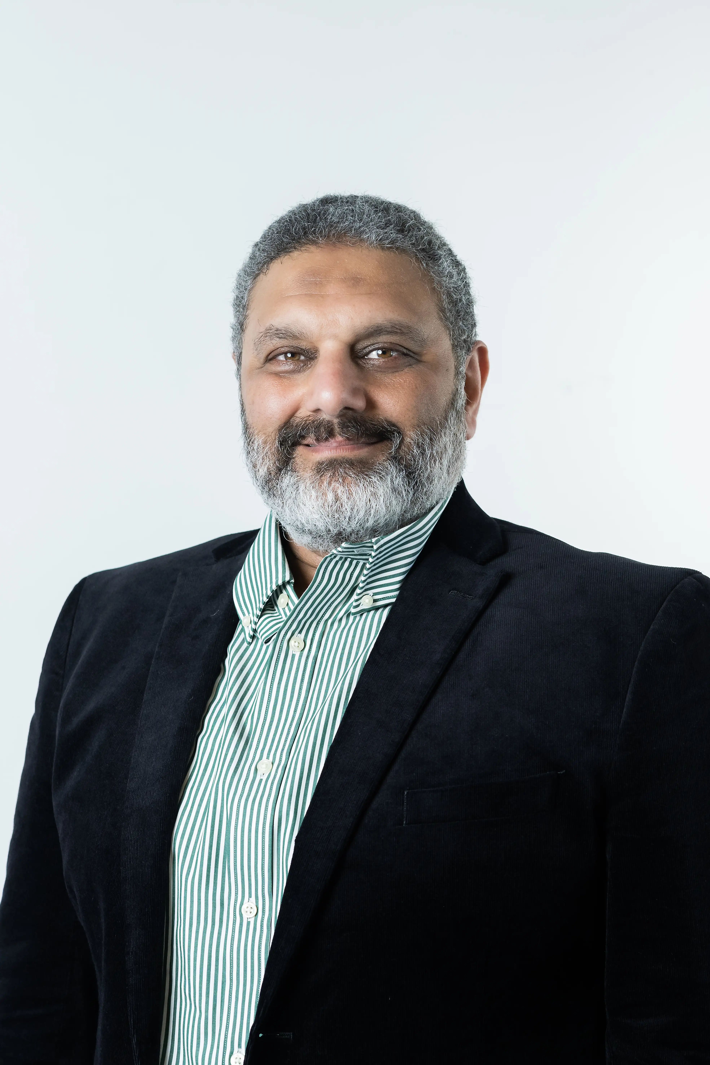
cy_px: 532
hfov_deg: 16.7
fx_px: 2426
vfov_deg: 24.8
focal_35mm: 82
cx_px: 355
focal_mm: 55
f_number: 4.5
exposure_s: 1/100
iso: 400
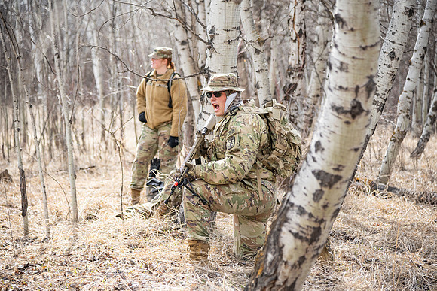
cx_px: 218
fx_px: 1275
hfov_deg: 19.5
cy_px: 146
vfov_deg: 13.0
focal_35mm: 105
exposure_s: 1/640
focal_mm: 105
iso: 320
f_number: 4
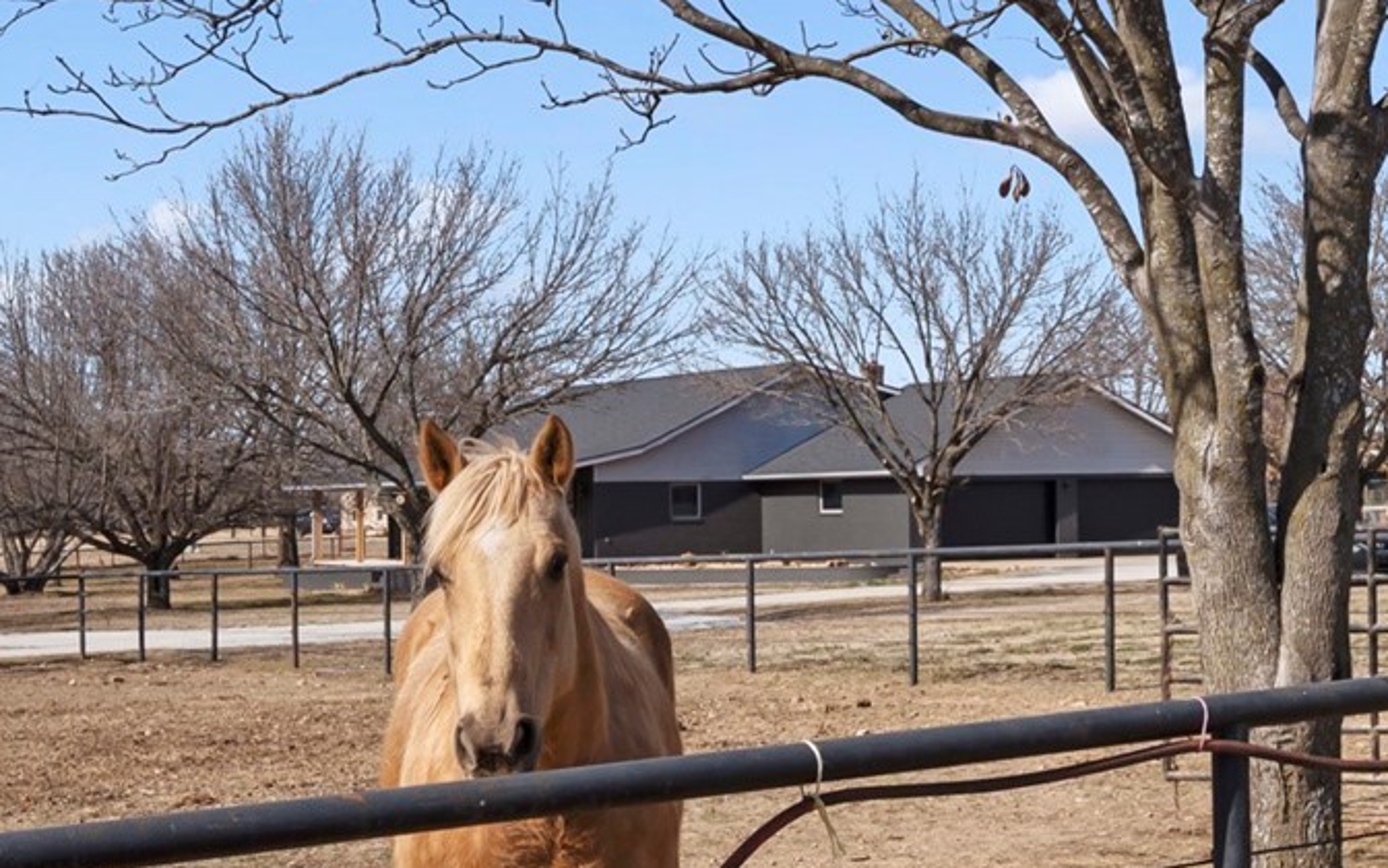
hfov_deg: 26.8
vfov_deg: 18.0
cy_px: 460
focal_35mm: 72
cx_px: 1407
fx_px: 2732
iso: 125
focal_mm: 23.4
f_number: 8
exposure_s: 1/500
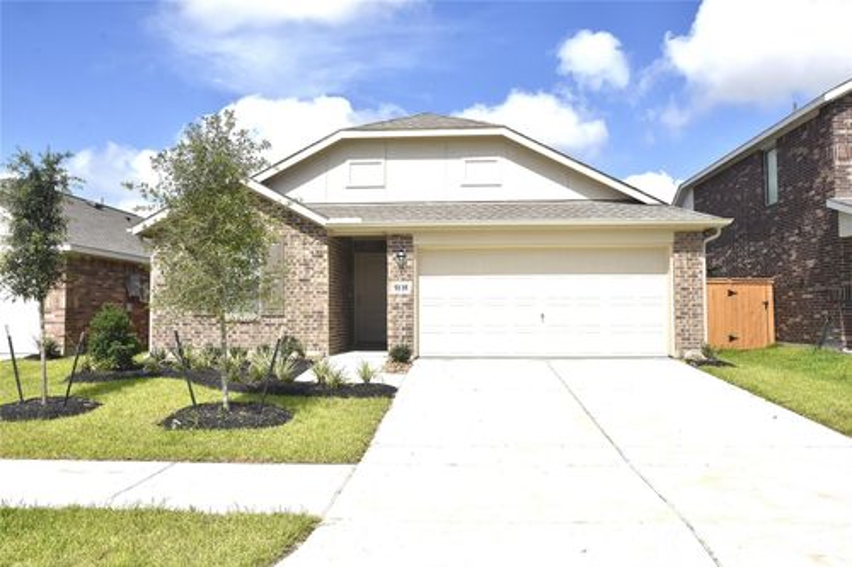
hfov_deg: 67.4
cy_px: 284
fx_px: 639
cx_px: 426
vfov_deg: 47.9
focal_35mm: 27
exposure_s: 1/800
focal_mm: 18
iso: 640
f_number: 14
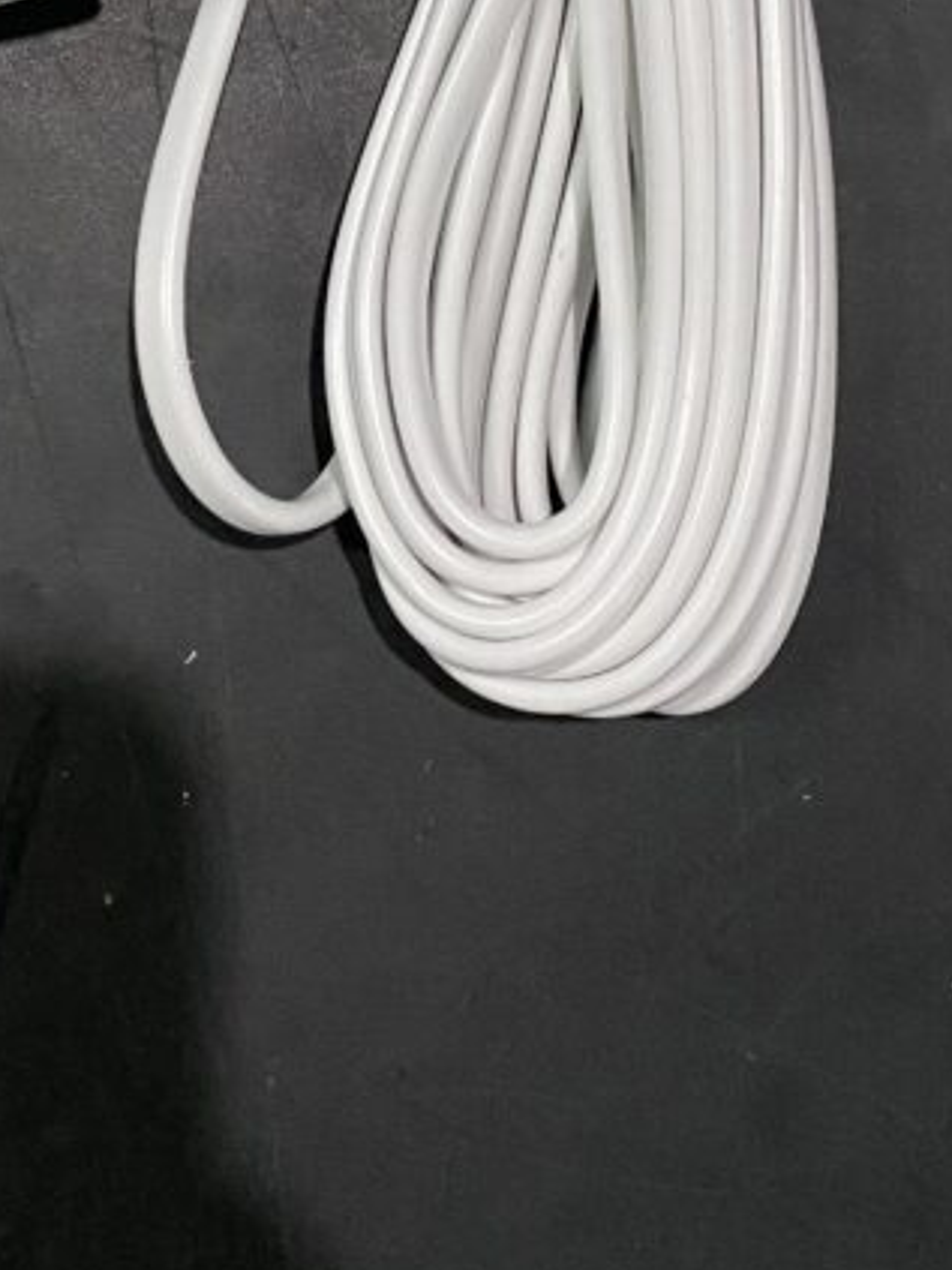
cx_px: 246
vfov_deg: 28.0
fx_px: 2311
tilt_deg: -82.0
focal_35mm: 63
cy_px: -129
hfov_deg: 23.1
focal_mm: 4.25
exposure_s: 1/50
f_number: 1.8
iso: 320
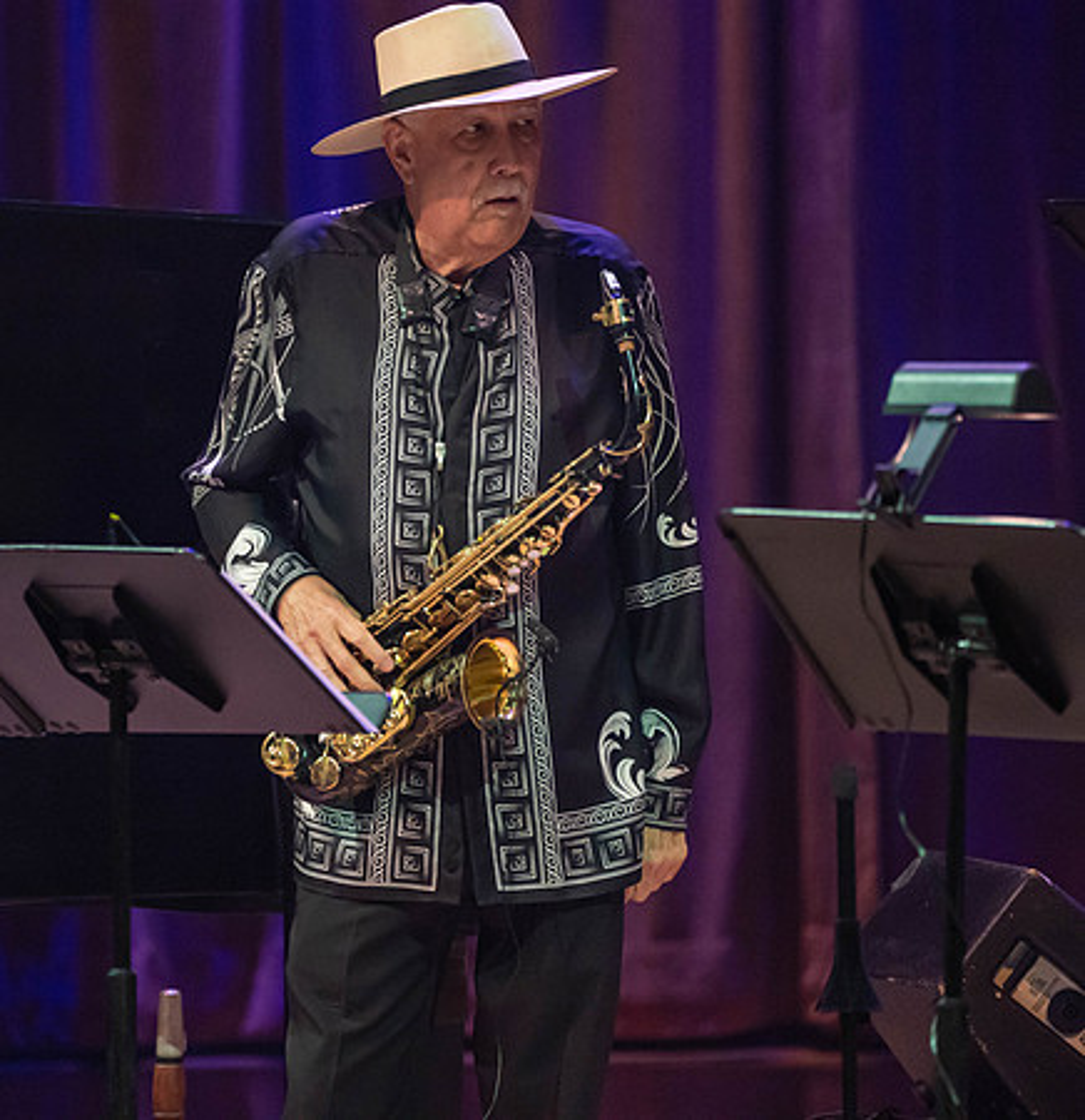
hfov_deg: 3.0
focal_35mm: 575
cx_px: 453
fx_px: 20729
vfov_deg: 3.1
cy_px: 498
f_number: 5.6
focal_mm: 400
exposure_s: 1/320
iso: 3200
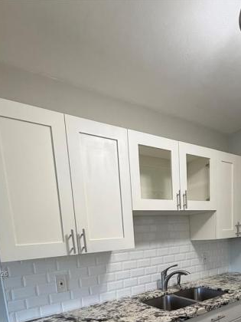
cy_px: 274
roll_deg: +4.2
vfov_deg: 62.9
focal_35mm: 24
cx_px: 129
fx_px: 223
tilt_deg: -9.7
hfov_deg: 56.8
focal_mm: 2.22
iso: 200
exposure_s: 1/60
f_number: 2.2
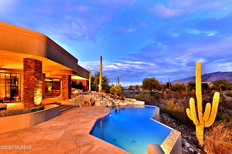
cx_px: 116
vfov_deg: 70.4
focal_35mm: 17
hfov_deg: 93.3
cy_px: 77
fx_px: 109
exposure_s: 1.6
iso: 100
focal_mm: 17
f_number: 9
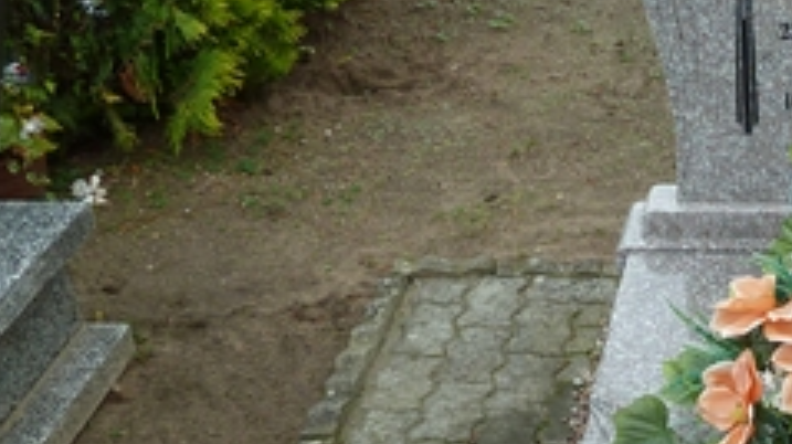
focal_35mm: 73
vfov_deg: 15.8
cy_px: 550
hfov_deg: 26.5
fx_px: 1532
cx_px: 895
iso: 80
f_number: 3.3
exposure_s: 1/80
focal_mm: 4.1
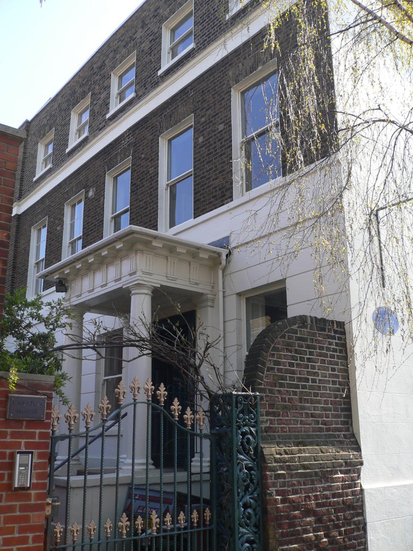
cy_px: 276
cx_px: 206
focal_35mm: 35
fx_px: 557
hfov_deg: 40.7
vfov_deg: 52.6
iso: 64
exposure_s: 1/80
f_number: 5.6
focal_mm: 5.8
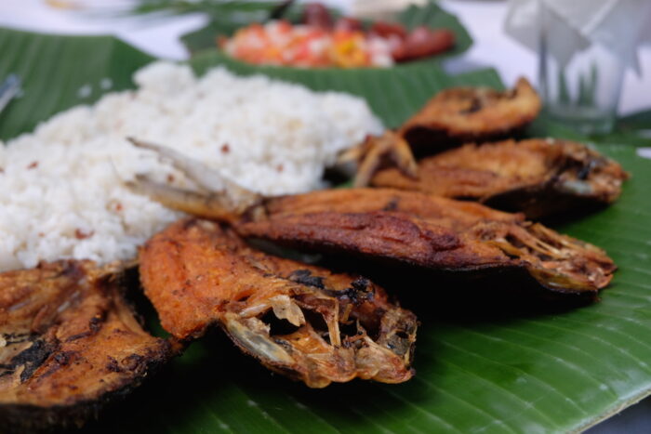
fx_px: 651
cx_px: 326
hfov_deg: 53.1
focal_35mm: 36
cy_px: 217
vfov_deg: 36.9
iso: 640
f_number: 4.2
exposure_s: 1/60
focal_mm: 24.3
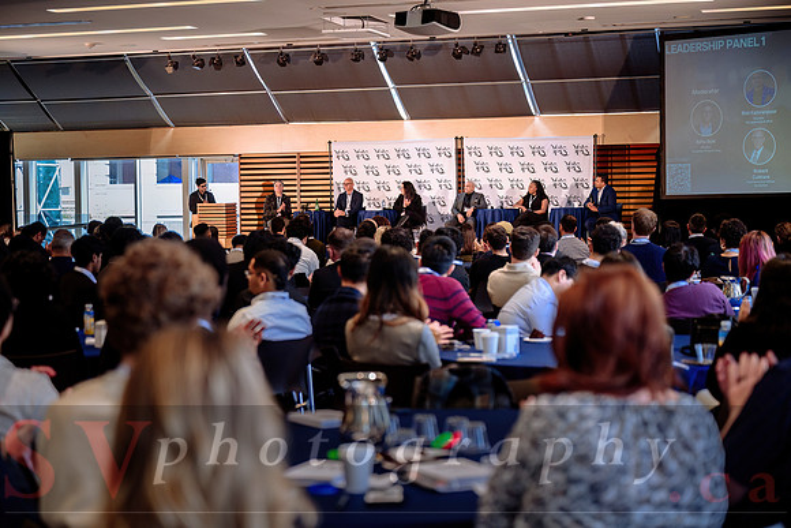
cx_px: 385
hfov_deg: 29.6
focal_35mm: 68
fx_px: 1495
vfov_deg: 20.0
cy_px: 264
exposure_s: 1/160
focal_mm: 65
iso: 640
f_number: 2.8
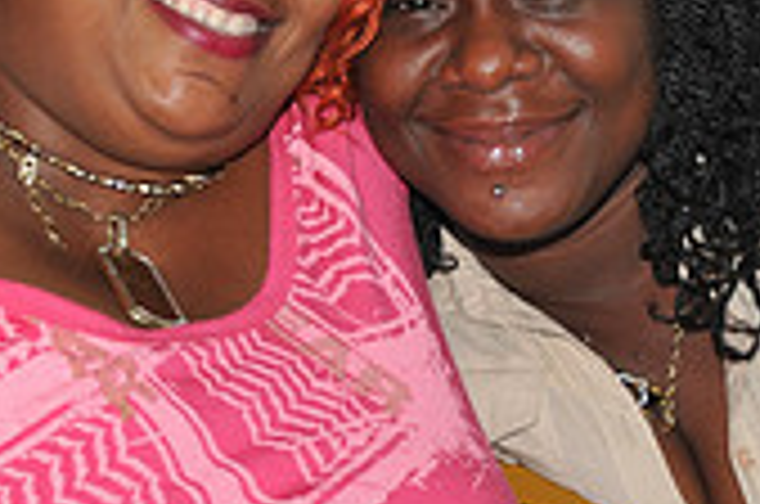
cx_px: 432
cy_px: 209
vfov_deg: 7.8
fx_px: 3687
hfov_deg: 11.8
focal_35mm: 175
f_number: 5.6
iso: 320
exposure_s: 1/250
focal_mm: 34
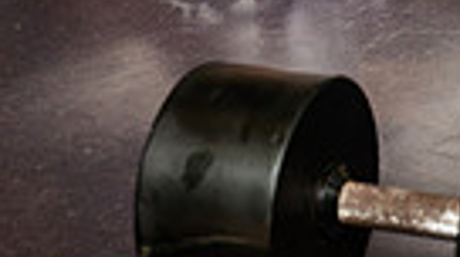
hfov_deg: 13.3
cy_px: -399
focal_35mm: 160
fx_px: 1949
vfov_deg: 7.0
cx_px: 474
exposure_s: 1/250
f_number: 5.6
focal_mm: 46
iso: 500
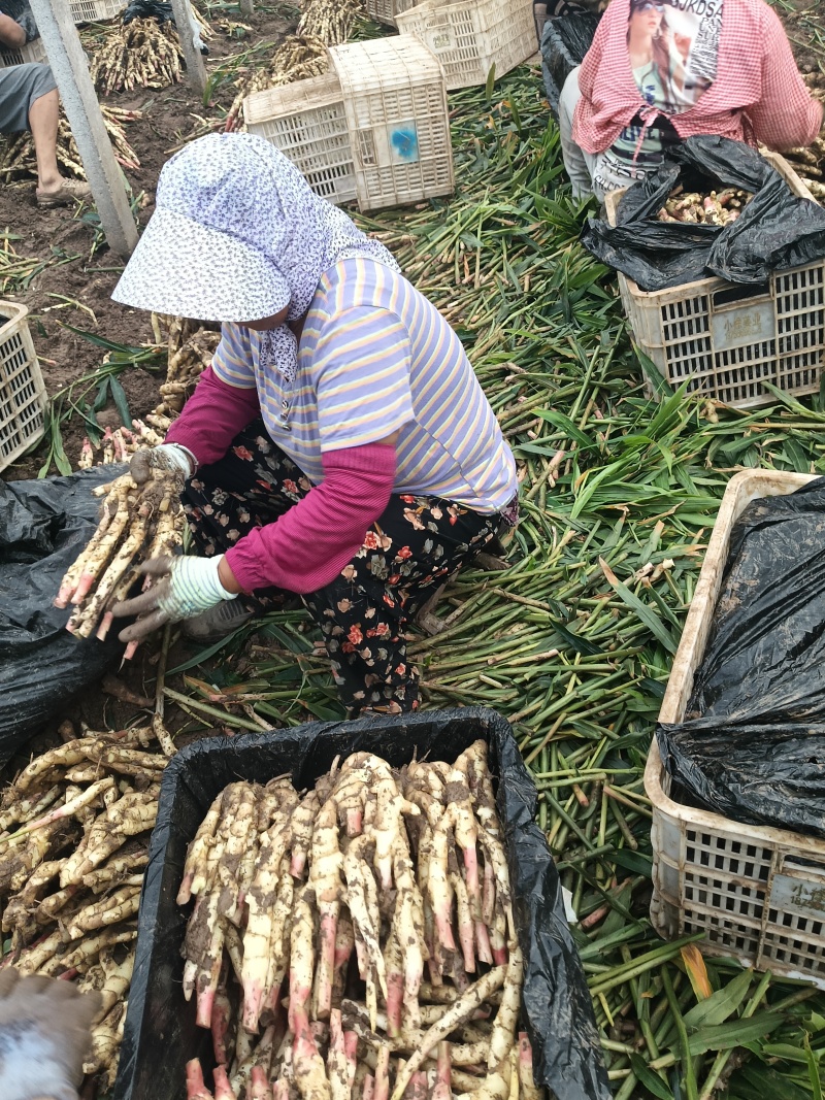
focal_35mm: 27
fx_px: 858
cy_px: 550
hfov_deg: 51.3
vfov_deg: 65.3
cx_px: 412
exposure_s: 1/100
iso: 100
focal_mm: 3.61
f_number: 1.8
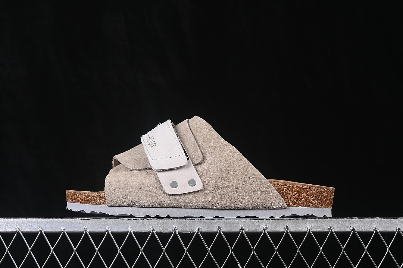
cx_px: 202
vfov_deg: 18.2
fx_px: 840
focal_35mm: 75
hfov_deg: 27.0
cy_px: 134
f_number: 8
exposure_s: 1/60
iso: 160
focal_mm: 50
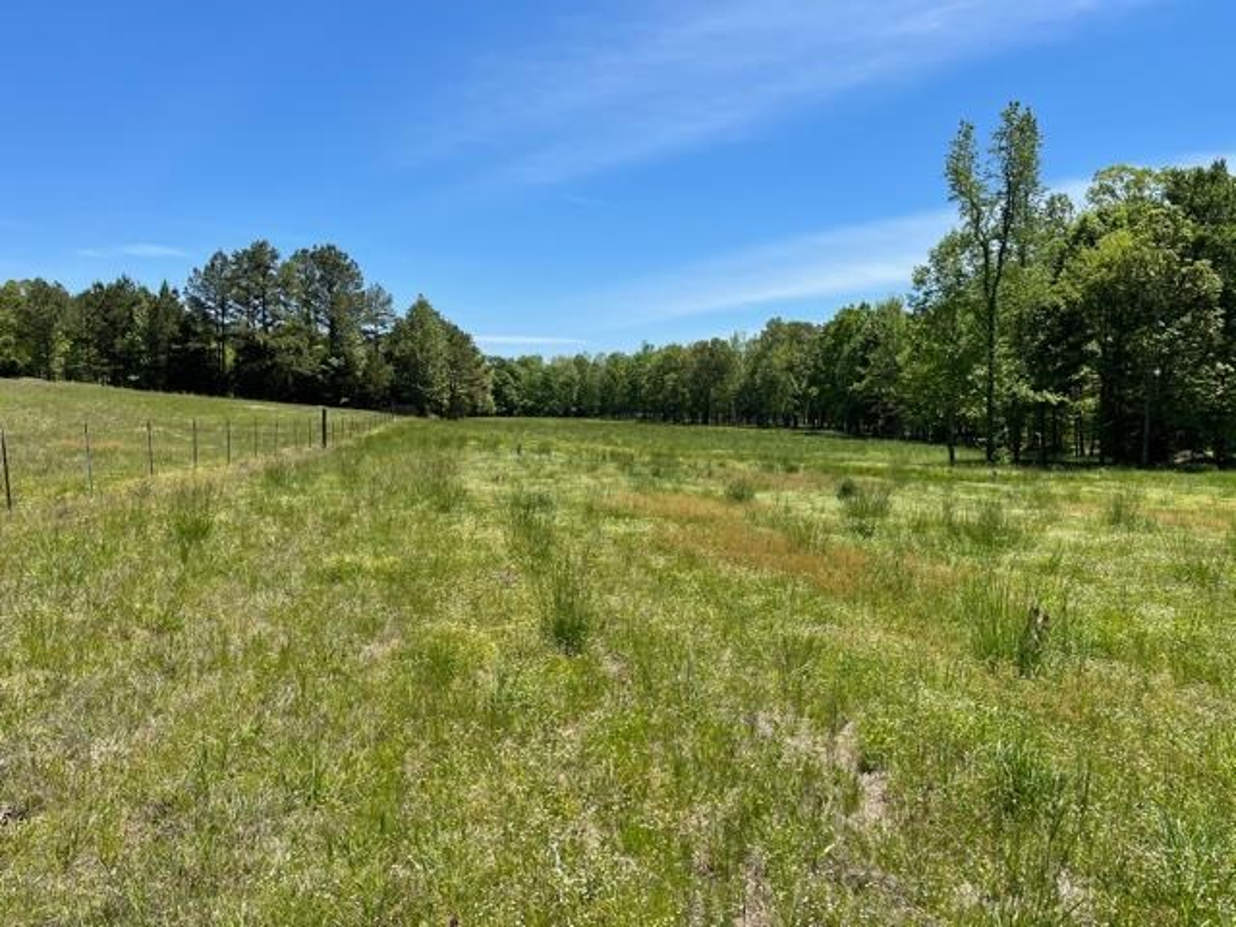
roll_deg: +0.3
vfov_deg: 53.1
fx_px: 928
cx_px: 618
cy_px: 464
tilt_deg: -4.6
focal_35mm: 26
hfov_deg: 67.3
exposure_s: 1/3003
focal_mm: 5.1
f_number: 1.6
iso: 32
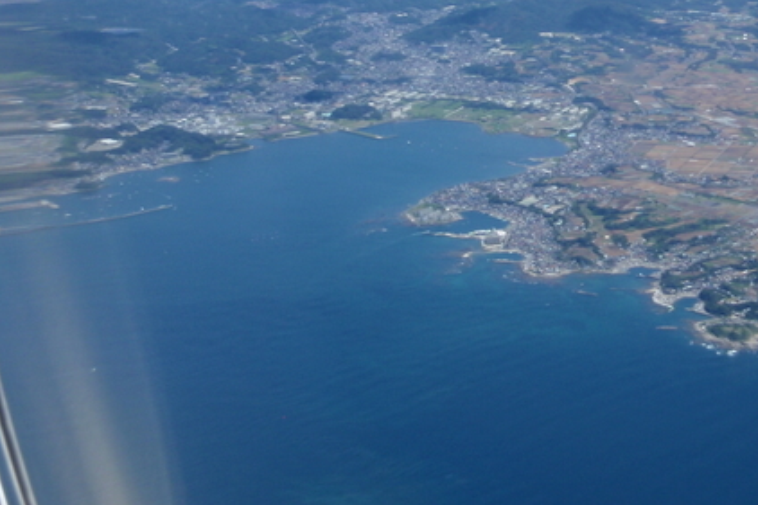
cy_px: 117
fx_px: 1494
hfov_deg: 27.4
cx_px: 695
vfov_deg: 19.0
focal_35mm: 71
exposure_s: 1/200
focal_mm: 6.53
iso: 64
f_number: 6.3
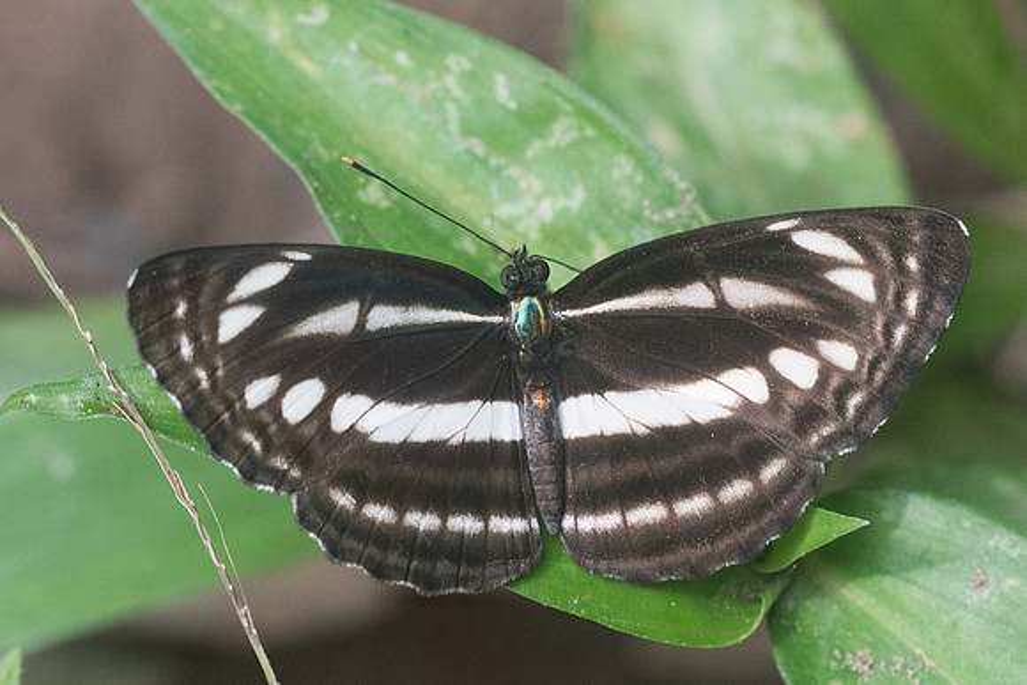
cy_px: 544
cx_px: 773
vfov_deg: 2.6
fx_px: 14898
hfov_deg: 3.9
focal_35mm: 522
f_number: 6.3
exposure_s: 1/400
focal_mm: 150
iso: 1250
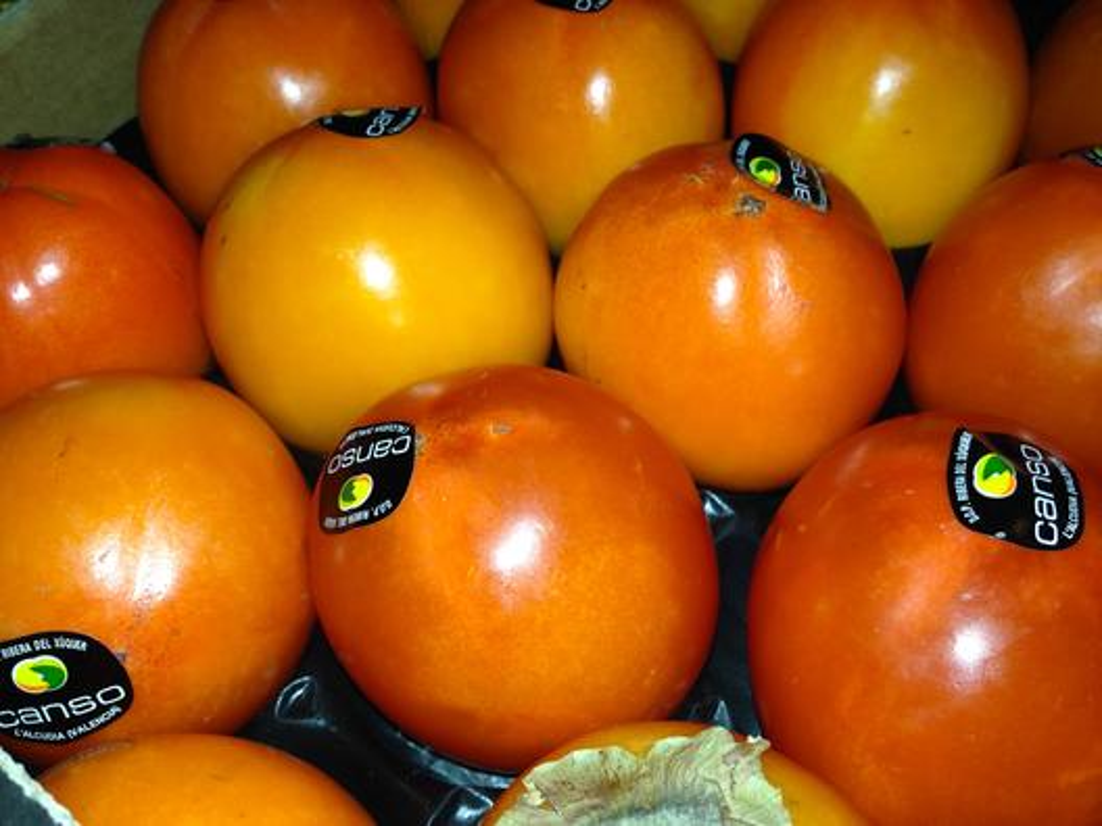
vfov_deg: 42.9
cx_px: 551
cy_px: 413
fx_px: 1051
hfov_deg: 55.4
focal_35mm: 33
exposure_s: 1/40
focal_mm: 4.12
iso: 50
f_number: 2.4
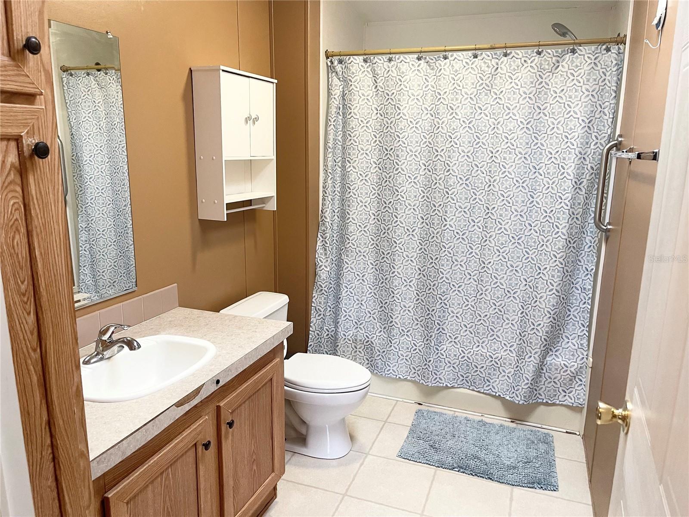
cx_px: 344
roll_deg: -0.8
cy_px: 258
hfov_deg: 69.4
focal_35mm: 25
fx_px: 498
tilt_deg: -12.2
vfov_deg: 54.9
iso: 320
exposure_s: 1/60
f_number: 1.6
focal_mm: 5.1
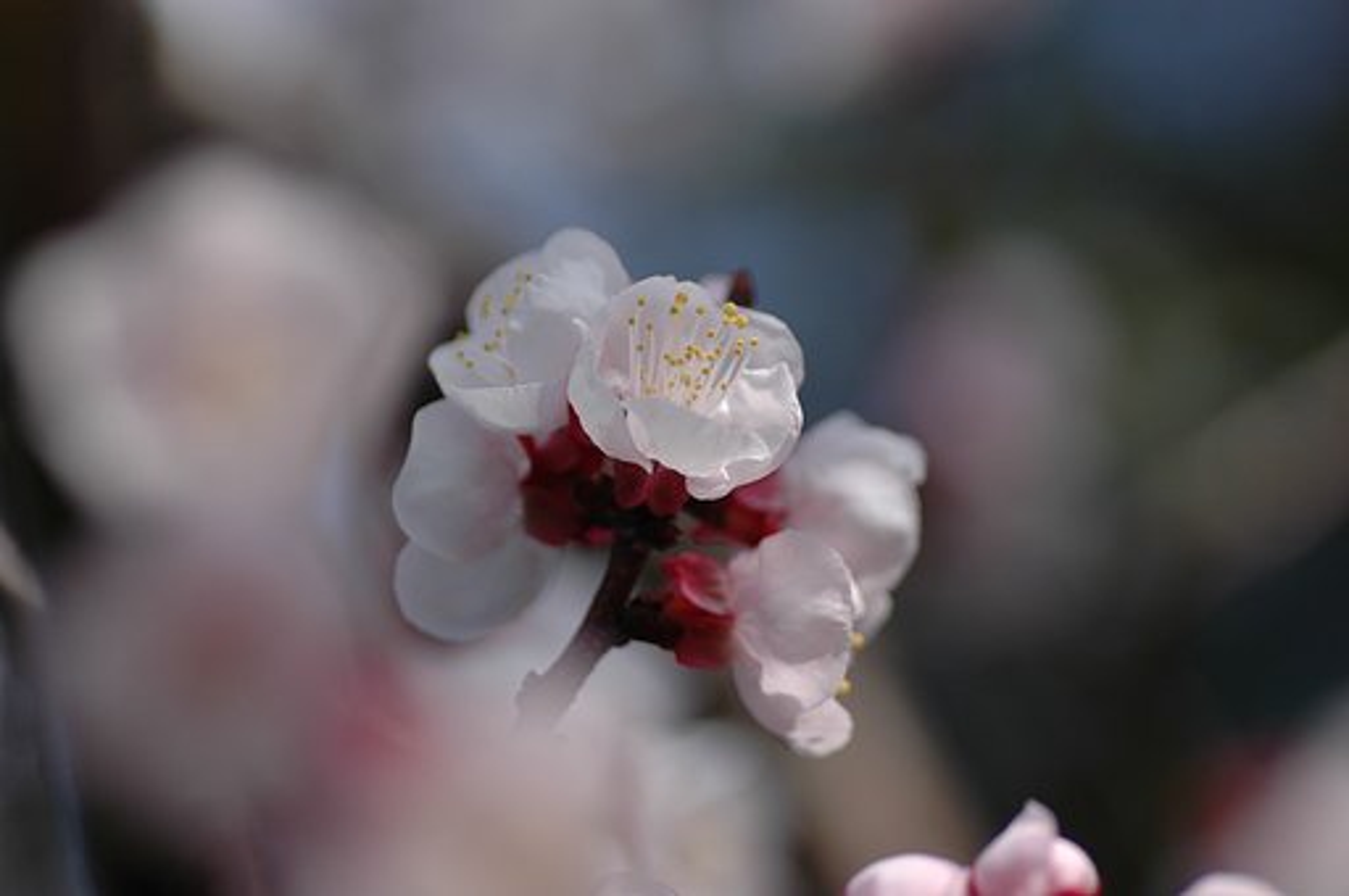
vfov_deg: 10.1
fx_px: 5052
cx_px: 674
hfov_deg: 15.2
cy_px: 448
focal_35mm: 135
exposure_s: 1/2500
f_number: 3.5
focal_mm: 90
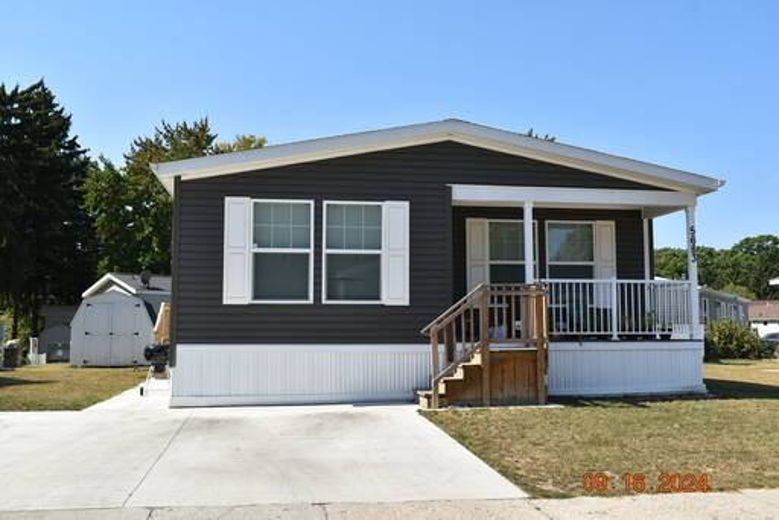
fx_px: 779
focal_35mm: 36
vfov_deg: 36.9
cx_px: 390
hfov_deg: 53.1
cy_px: 260
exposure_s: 1/250
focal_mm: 24
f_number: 8
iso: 100
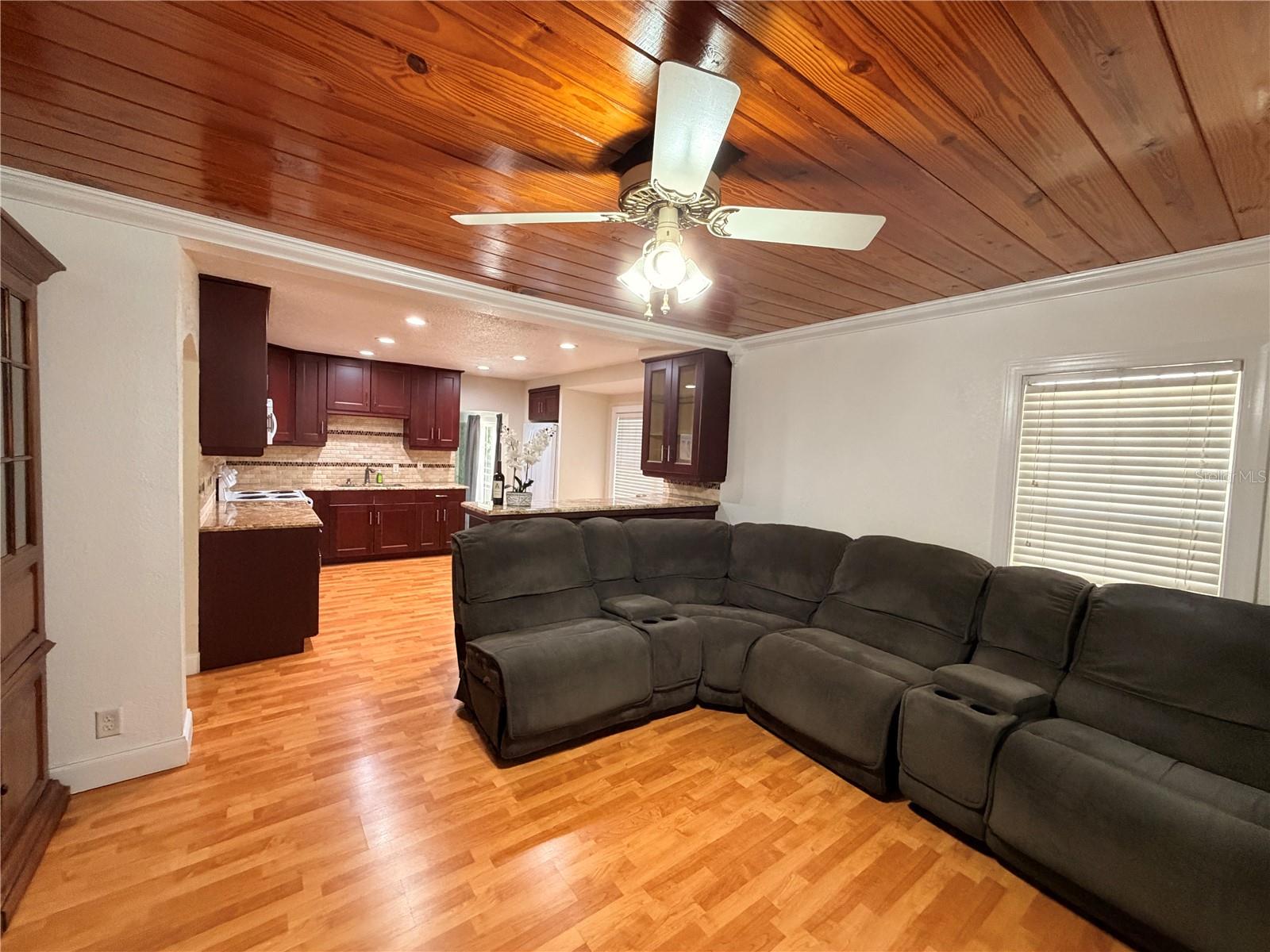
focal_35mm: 14
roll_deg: -2.5
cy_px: 476
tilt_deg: -2.7
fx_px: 514
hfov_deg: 102.1
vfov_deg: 85.7
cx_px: 635
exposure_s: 1/60
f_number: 2.2
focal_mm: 2.22
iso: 500
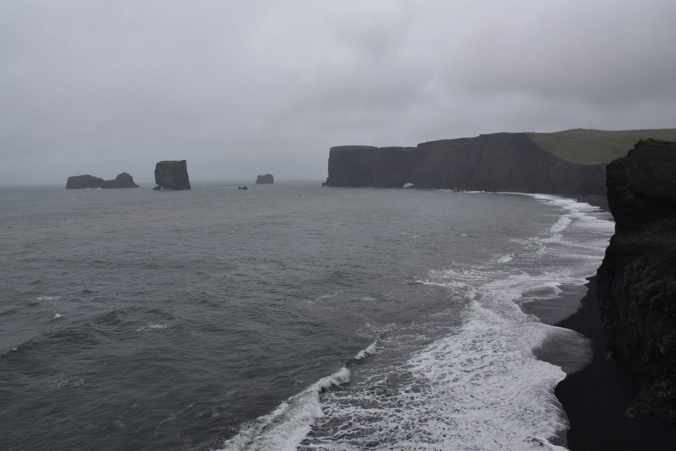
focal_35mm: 27
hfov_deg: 67.4
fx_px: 507
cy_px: 226
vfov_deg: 48.0
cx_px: 338
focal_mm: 18
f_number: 8
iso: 220
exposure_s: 1/250
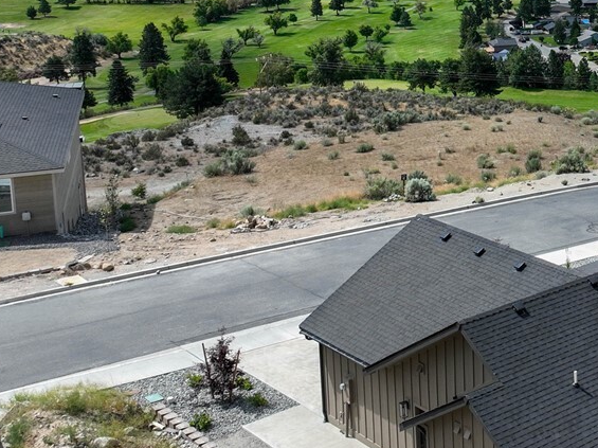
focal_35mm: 68
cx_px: 763
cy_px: 25
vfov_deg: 21.0
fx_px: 1174
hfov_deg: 25.0
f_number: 2.8
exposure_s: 1/2500
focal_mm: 12.29
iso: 100
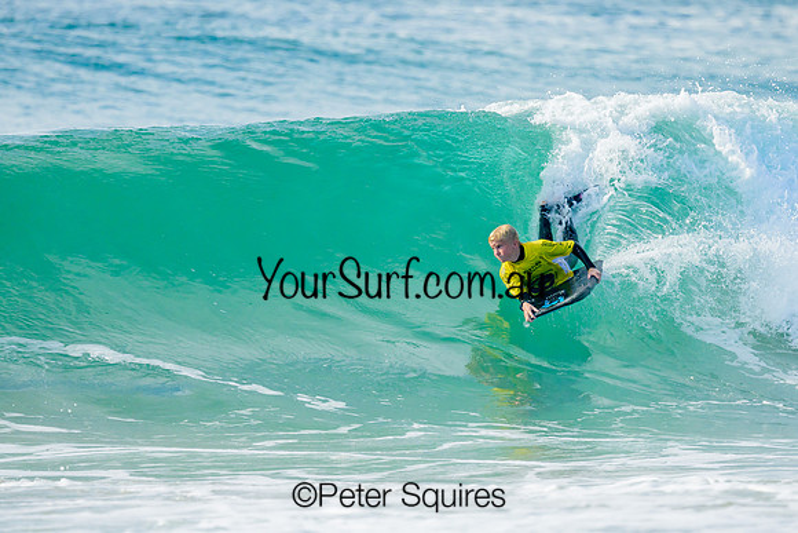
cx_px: 428
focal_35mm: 1101
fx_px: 24404
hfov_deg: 1.9
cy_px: 267
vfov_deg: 1.3
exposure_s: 1/2000
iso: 320
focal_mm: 800
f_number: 6.3
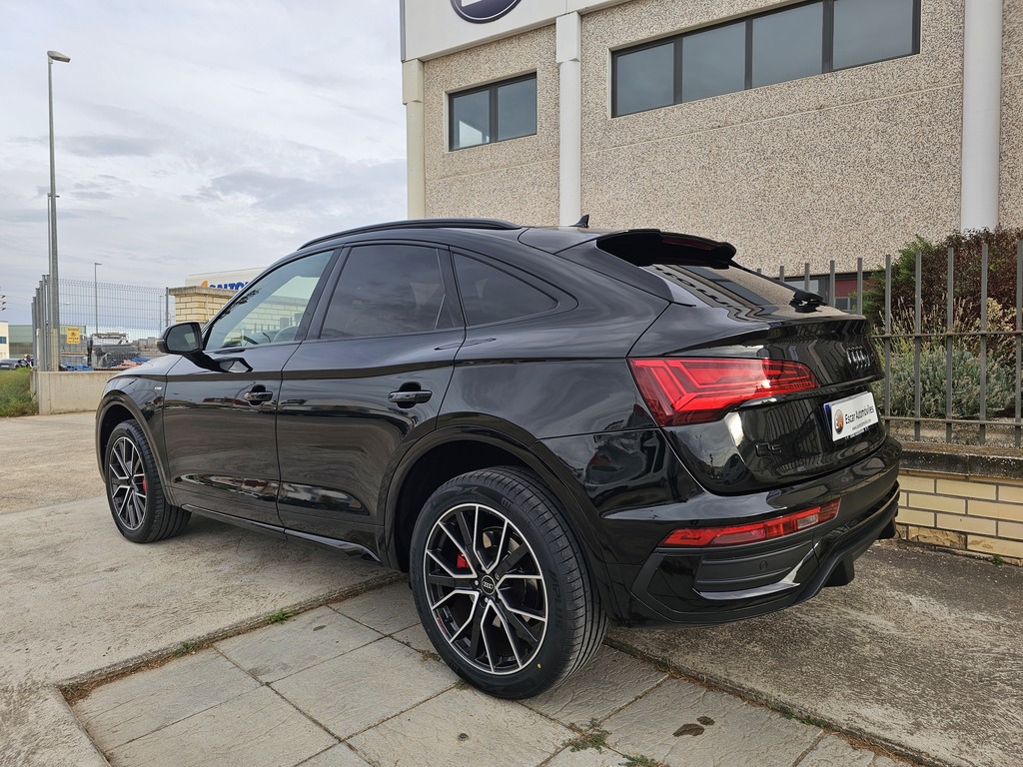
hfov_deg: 73.9
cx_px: 512
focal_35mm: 23
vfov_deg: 58.9
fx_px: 680
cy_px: 384
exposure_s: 1/186
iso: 10
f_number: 1.7
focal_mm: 6.3
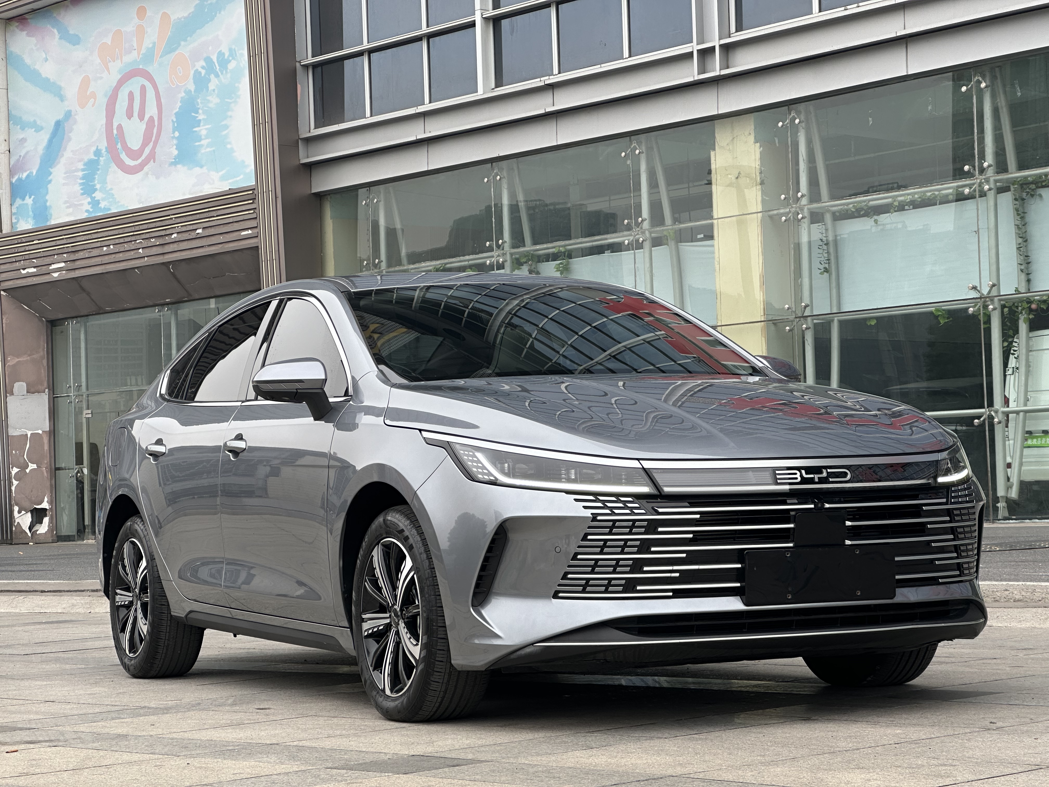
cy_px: 394
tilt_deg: +2.5
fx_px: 2333
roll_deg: +2.1
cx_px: 524
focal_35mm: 77
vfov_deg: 19.1
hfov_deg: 25.3
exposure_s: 1/136
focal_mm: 9
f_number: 2.8
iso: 32
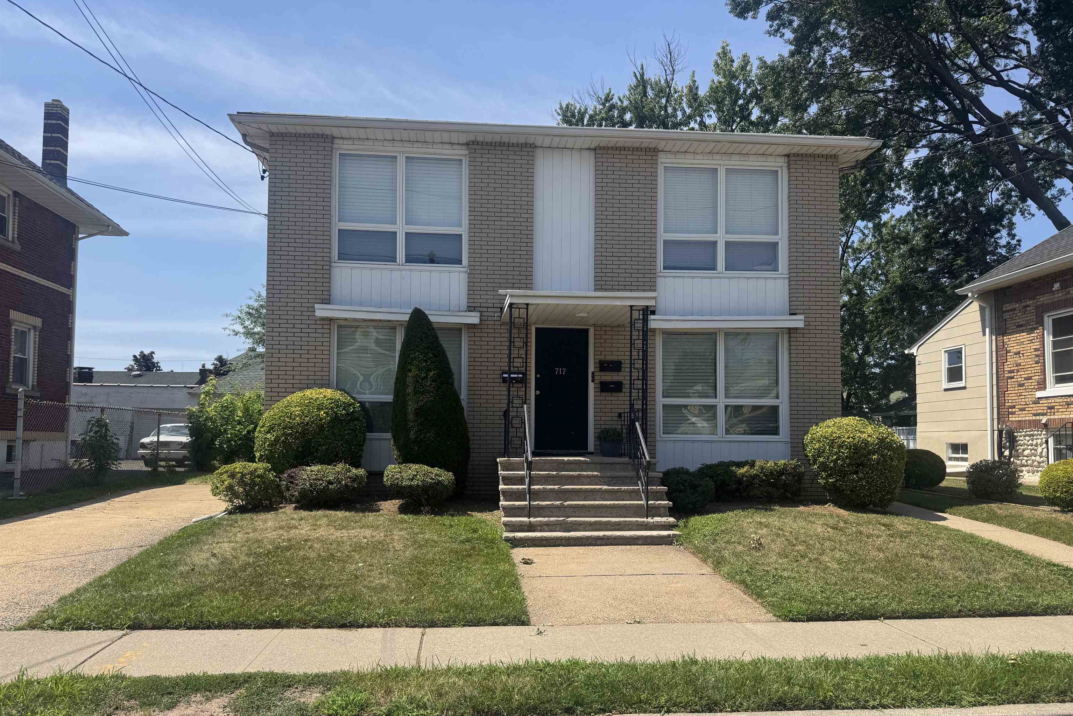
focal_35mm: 25
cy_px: 400
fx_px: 745
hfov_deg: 71.5
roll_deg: -0.3
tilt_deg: +2.0
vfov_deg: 51.2
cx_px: 537
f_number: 1.78
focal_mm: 6.76
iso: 80
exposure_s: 1/4049
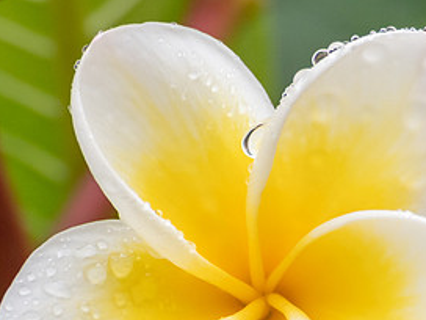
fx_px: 25548
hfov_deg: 1.0
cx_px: 169
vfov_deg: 0.7
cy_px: 234
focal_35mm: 2076
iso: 800
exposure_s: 1/500
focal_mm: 450
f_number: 6
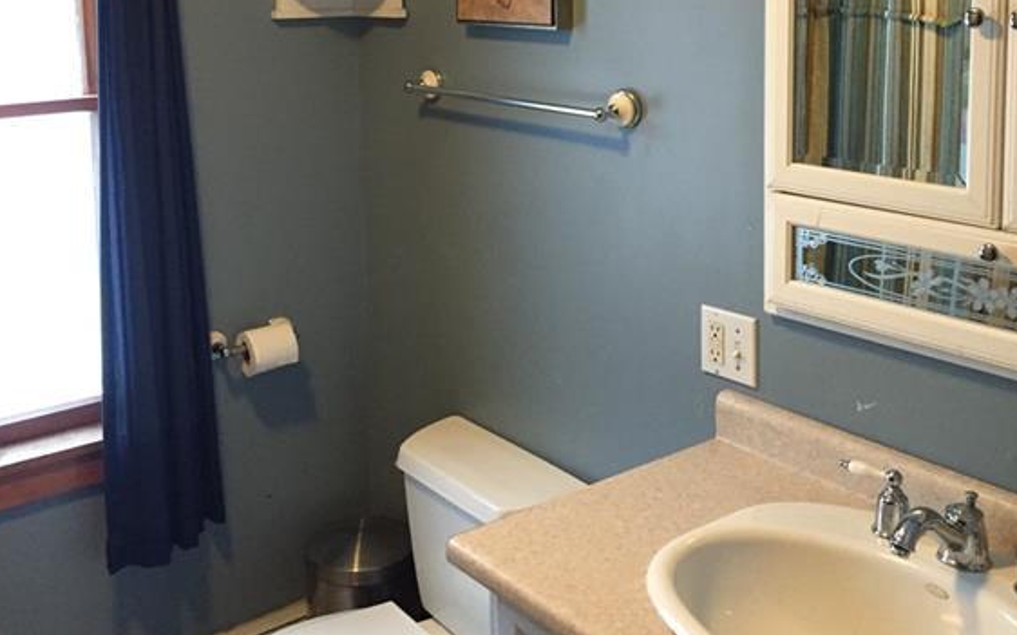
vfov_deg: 29.6
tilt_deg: -5.1
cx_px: 503
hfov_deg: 47.2
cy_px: 100
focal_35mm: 42
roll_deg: +1.2
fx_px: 1164
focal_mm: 4.15
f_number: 2.2
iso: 250
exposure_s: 1/15
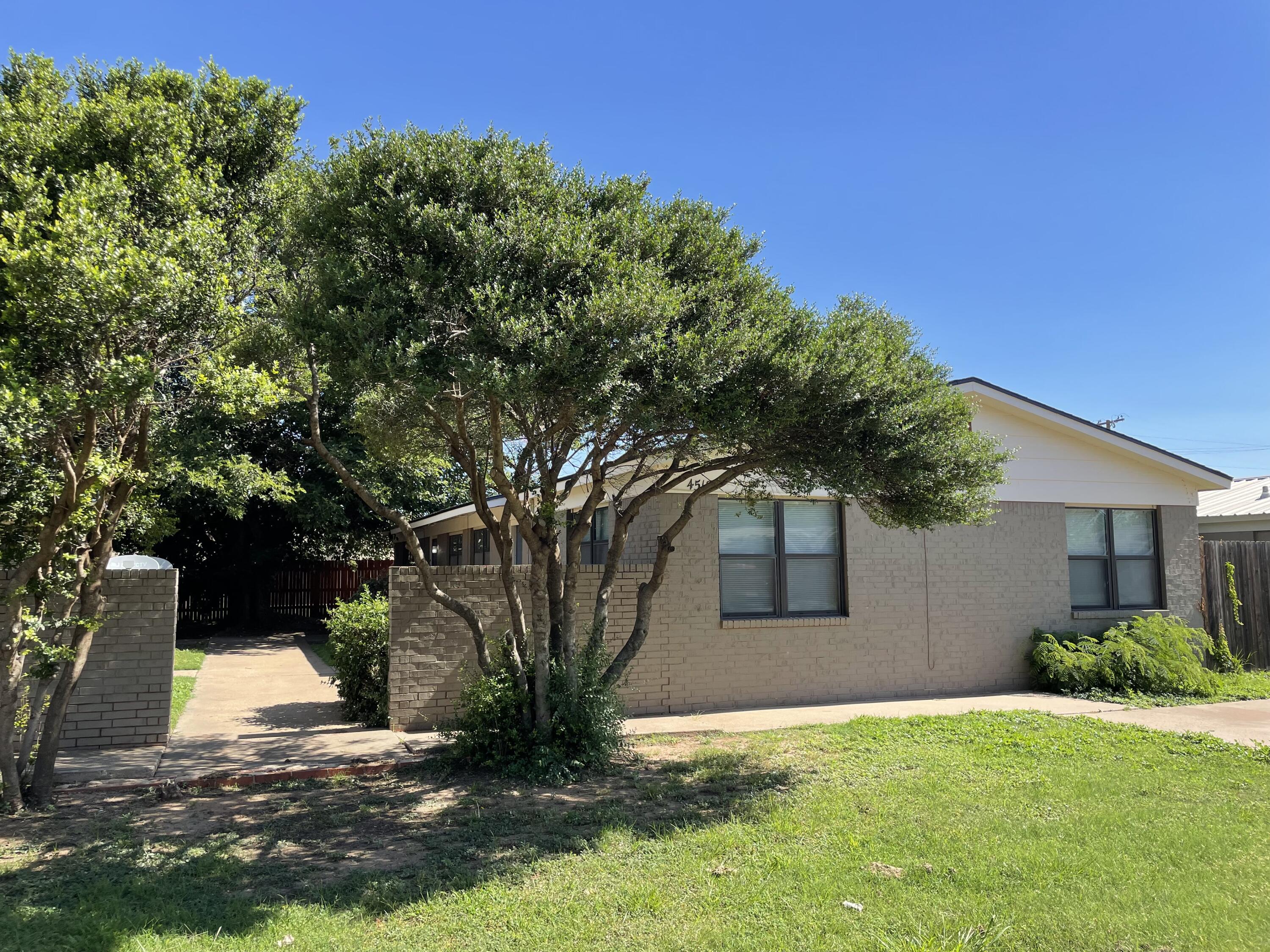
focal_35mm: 26
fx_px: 954
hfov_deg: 67.3
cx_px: 635
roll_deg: +0.8
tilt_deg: +5.3
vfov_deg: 53.1
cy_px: 476
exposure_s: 1/1770
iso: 32
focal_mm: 4.2
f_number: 1.6
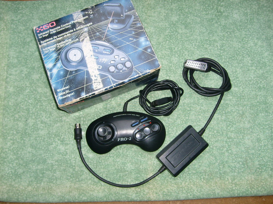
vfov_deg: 40.7
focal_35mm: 35
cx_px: 136
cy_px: 102
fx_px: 276
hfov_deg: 52.6
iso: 100
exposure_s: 1/45
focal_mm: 5.8
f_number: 2.8
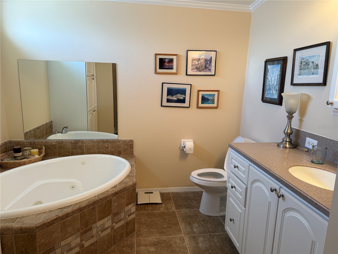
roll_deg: -1.6
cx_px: 169
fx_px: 234
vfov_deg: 56.8
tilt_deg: -10.7
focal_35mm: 24
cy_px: 127
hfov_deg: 71.6
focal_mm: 6.76
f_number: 1.78
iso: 100
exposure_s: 1/60
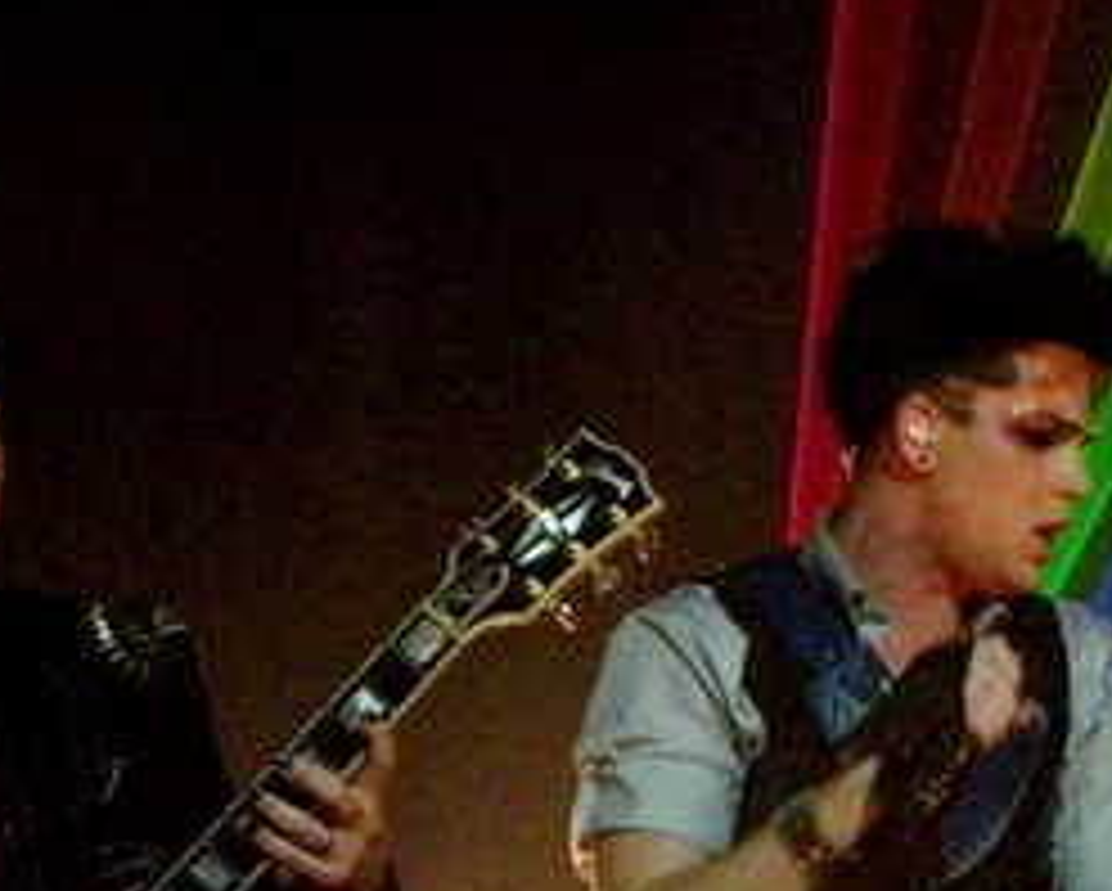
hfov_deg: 13.5
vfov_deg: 10.8
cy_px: 918
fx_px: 4677
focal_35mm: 142
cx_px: 779
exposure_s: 1/80
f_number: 3.5
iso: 800
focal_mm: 10.7
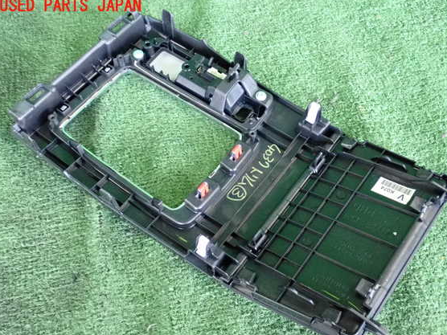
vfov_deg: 35.1
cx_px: 236
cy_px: 177
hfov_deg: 45.8
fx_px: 529
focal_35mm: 41
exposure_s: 1/125
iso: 2000
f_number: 2.7
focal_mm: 6.83
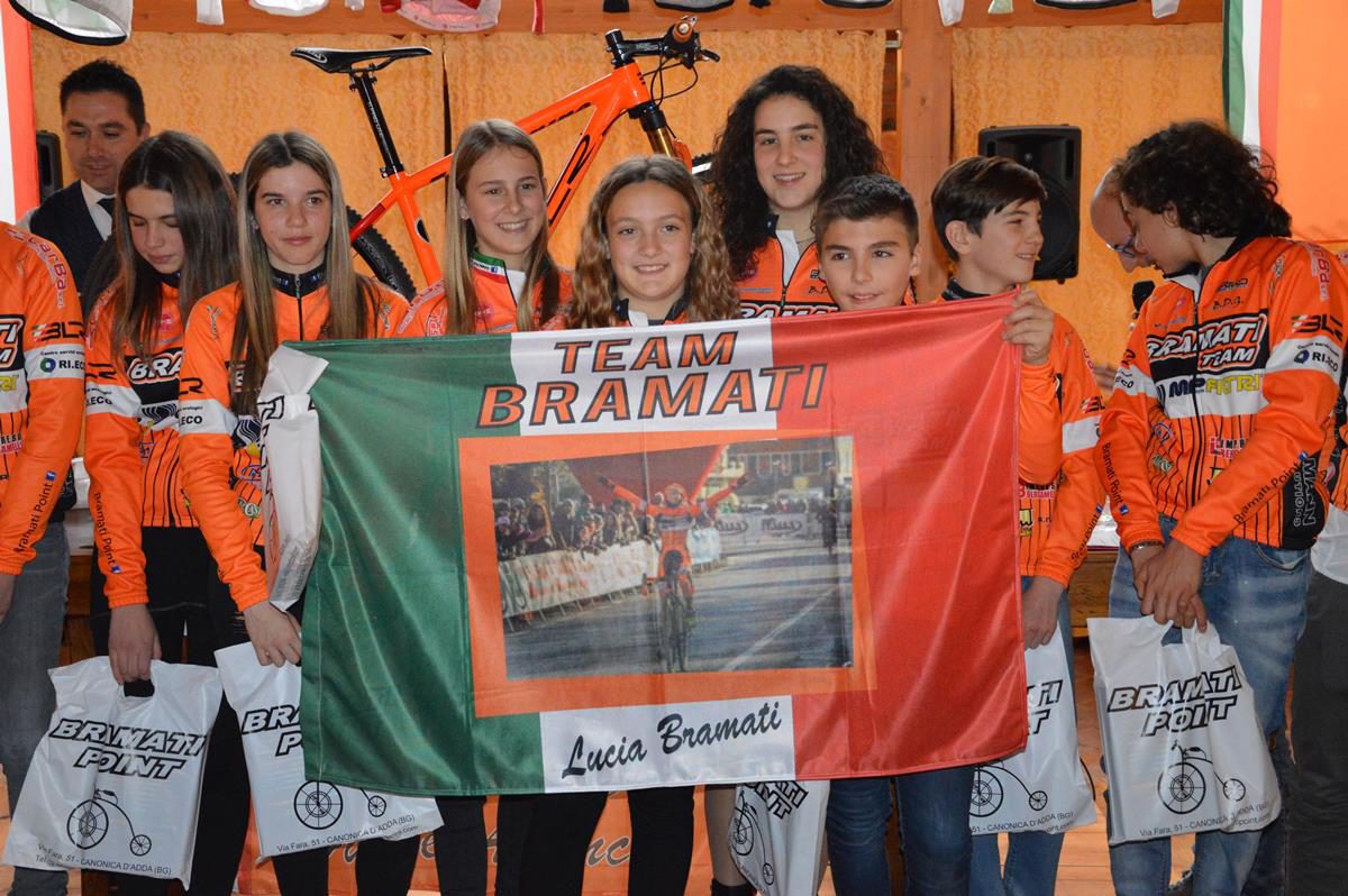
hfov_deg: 38.9
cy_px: 448
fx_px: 1908
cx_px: 674
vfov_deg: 26.4
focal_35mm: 51
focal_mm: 34
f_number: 4.2
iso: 3200
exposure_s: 1/60
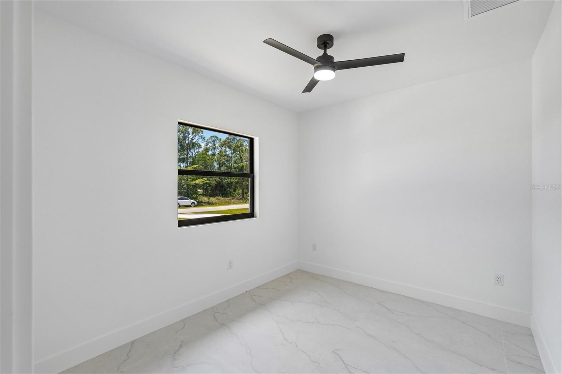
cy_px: 187
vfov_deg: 73.7
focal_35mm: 16
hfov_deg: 96.7
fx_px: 250
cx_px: 281
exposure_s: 1/125
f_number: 8
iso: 400
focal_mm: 16
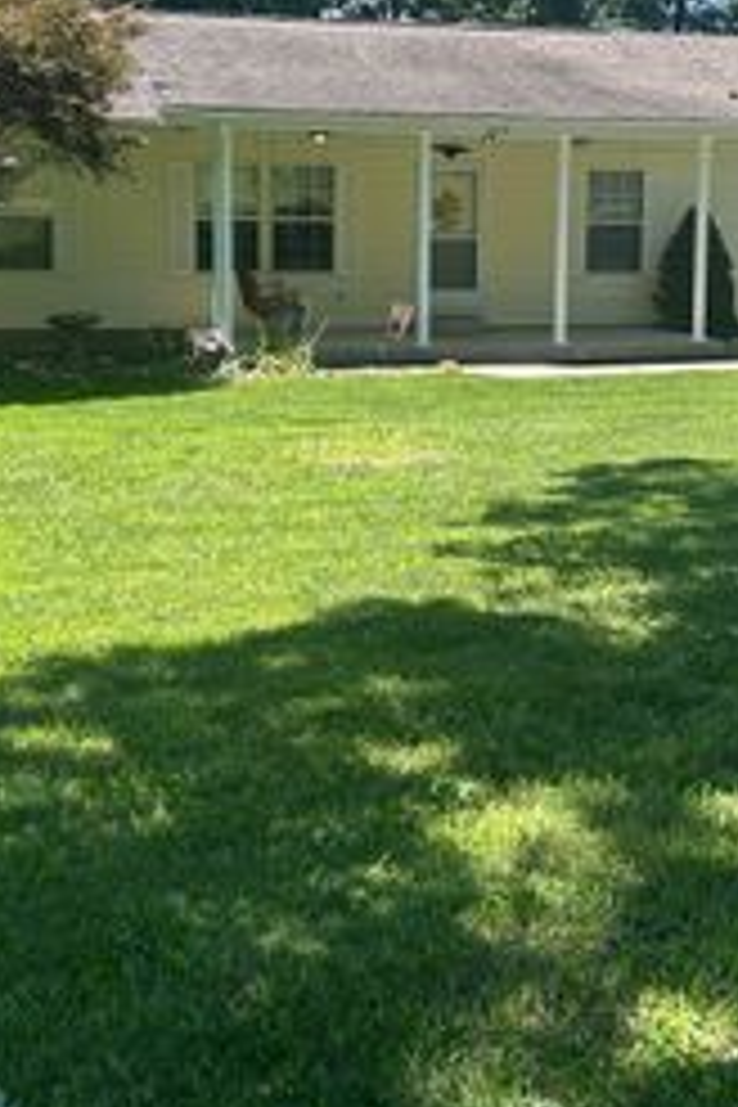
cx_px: 518
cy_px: 358
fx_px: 1691
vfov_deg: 35.8
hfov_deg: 24.4
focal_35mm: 55
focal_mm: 5.7
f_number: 1.5
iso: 50
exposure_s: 1/1295
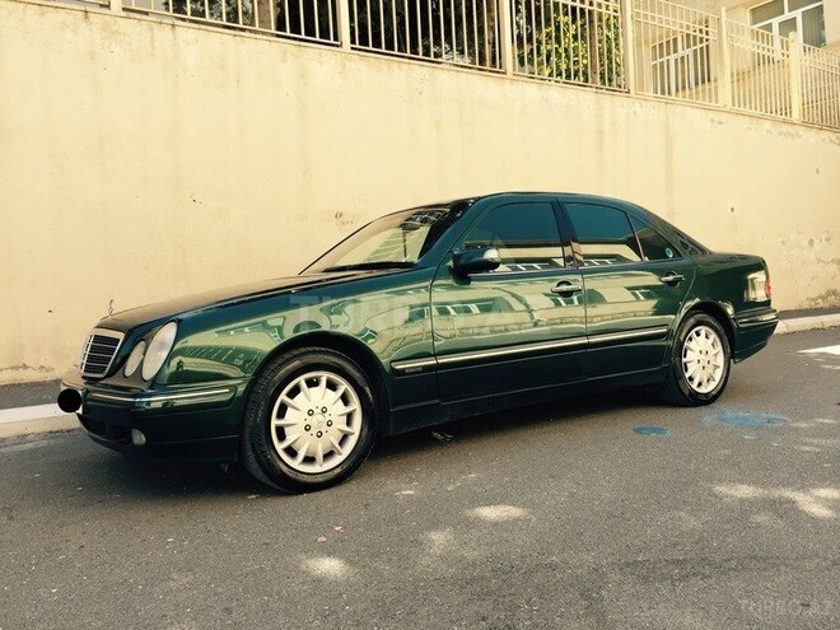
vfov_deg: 48.2
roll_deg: +2.0
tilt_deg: -0.3
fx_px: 704
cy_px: 315
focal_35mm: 29
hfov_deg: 61.7
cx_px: 420
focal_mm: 4.15
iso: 32
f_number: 2.2
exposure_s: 1/335
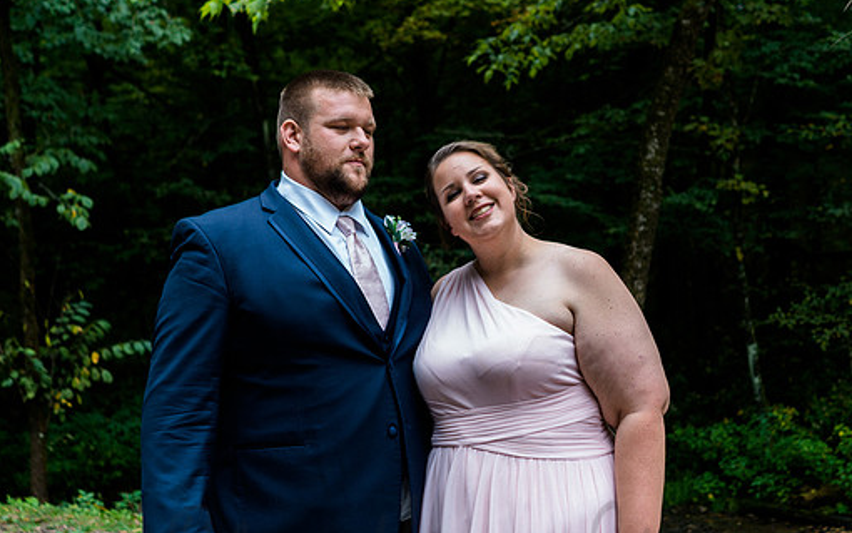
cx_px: 429
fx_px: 1092
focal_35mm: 47
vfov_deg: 27.4
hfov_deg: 42.6
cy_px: 304
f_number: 2.5
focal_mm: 28
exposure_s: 1/80
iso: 80
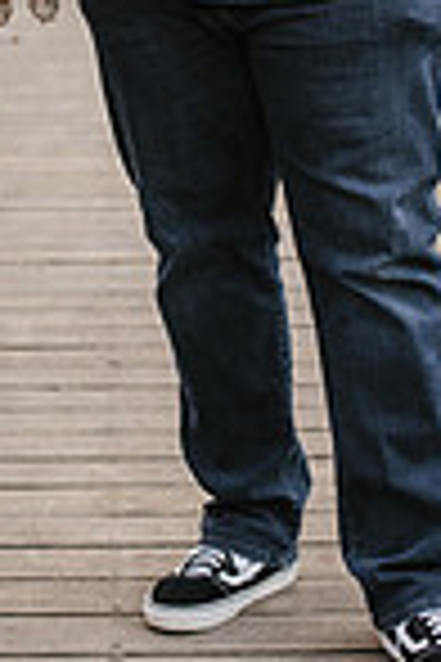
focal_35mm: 153
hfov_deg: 8.9
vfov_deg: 12.9
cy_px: -216
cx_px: -27
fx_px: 2811
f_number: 2.8
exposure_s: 1/250
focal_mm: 50
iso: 400
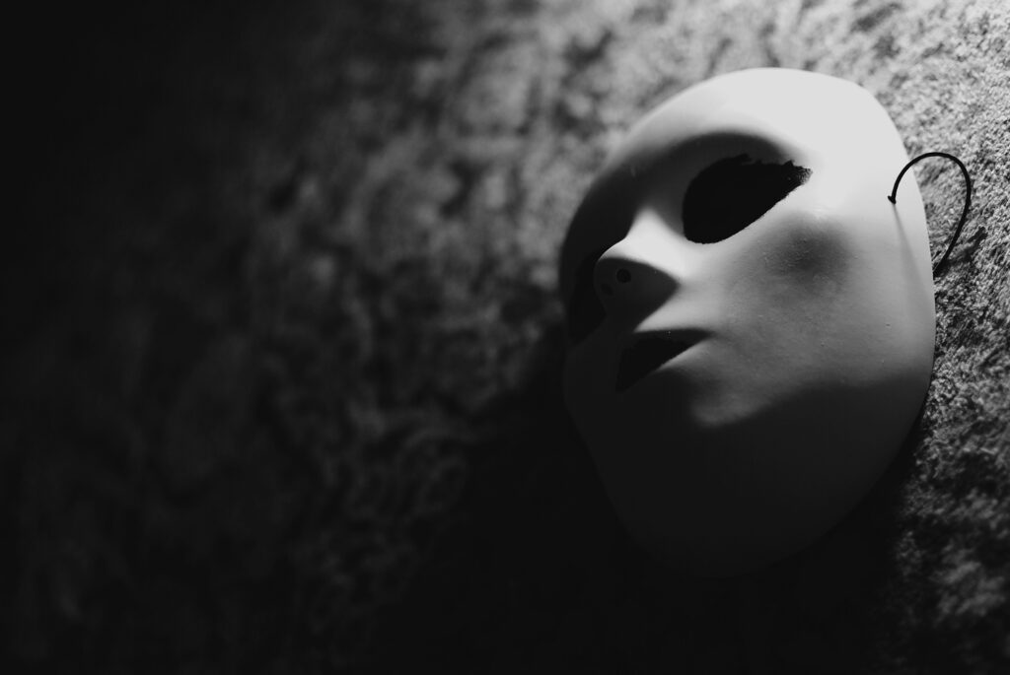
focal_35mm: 52
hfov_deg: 37.8
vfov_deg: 25.8
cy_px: 338
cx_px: 505
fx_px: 1474
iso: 100
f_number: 1.8
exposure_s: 1/40
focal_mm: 35
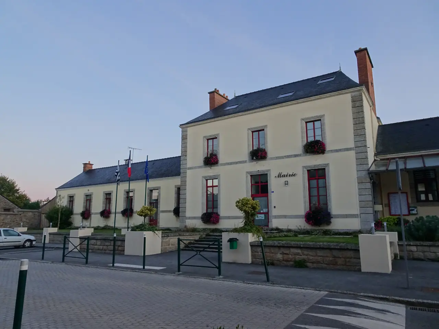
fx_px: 304
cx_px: 220
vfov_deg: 56.8
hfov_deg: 71.6
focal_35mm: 24
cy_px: 164
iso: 100
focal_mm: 4.1
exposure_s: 1/30
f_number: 3.5
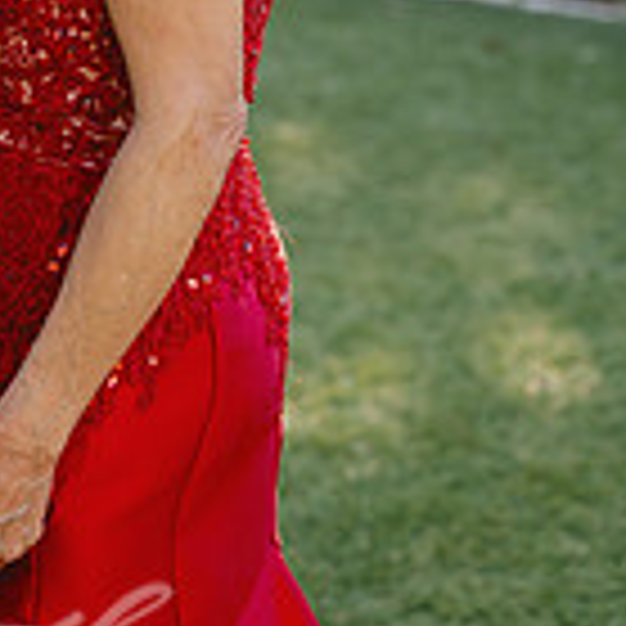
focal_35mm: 192
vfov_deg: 9.0
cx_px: 38
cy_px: -113
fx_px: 3928
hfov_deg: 9.1
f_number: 3.5
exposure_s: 1/125
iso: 100
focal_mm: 70
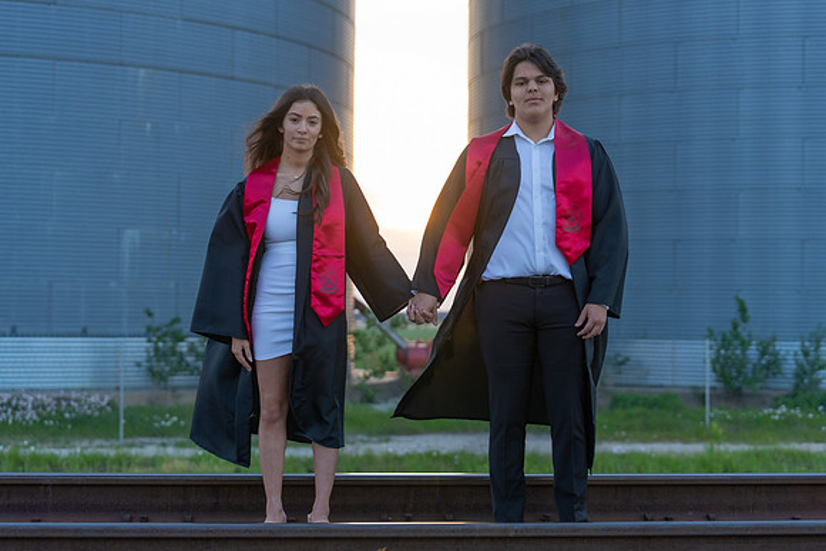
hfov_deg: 28.8
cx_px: 413
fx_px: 1606
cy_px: 276
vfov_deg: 19.5
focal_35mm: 70
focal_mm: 70
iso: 500
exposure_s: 1/320
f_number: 3.5
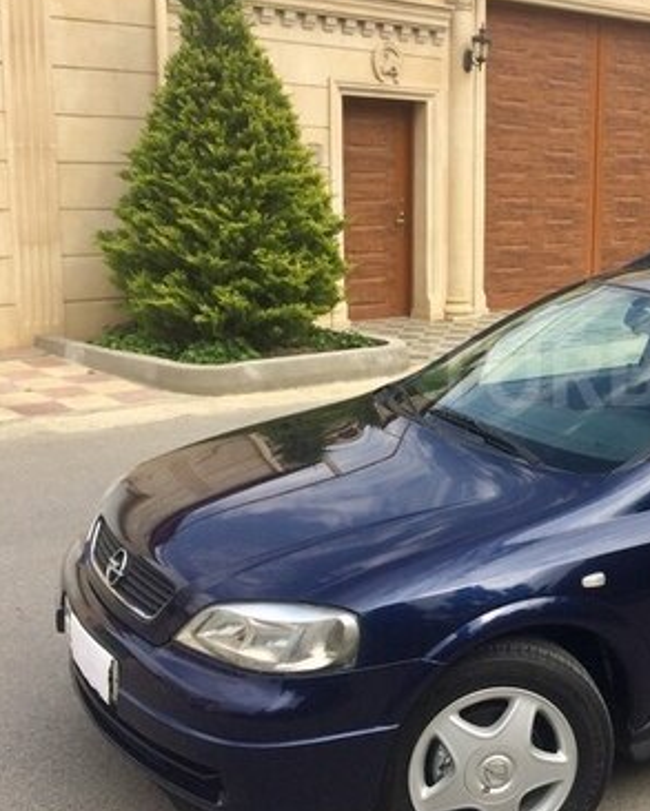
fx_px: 1226
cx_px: 657
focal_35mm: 51
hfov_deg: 27.9
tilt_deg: -10.9
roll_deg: -1.0
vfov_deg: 36.6
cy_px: 373
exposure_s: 1/1140
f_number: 2.2
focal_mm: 4.15
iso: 32
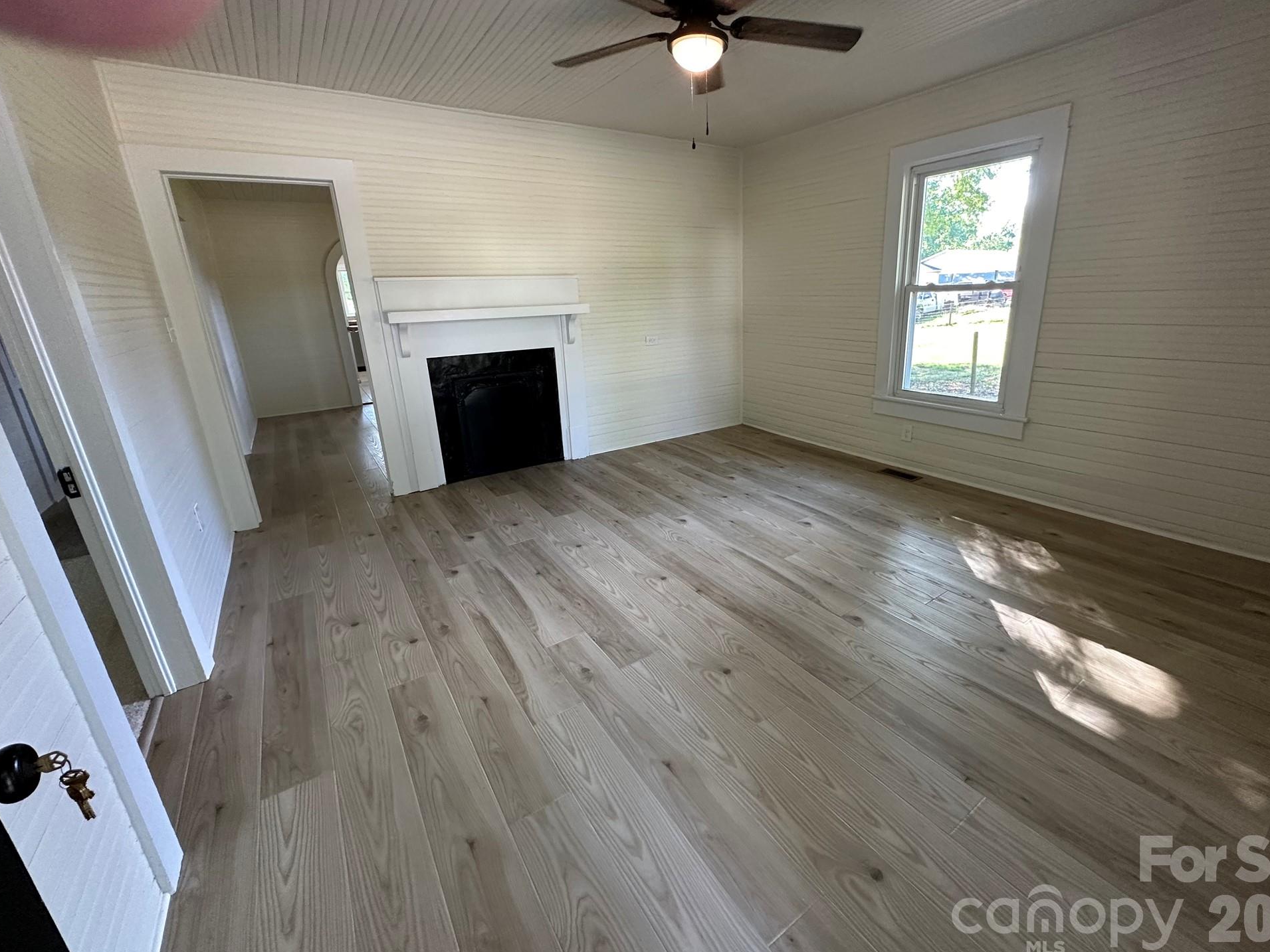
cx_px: 671
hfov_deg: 98.1
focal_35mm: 15
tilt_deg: -17.0
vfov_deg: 81.7
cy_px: 456
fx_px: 550
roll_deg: +1.9
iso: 250
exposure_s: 1/120
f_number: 2.2
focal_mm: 2.22
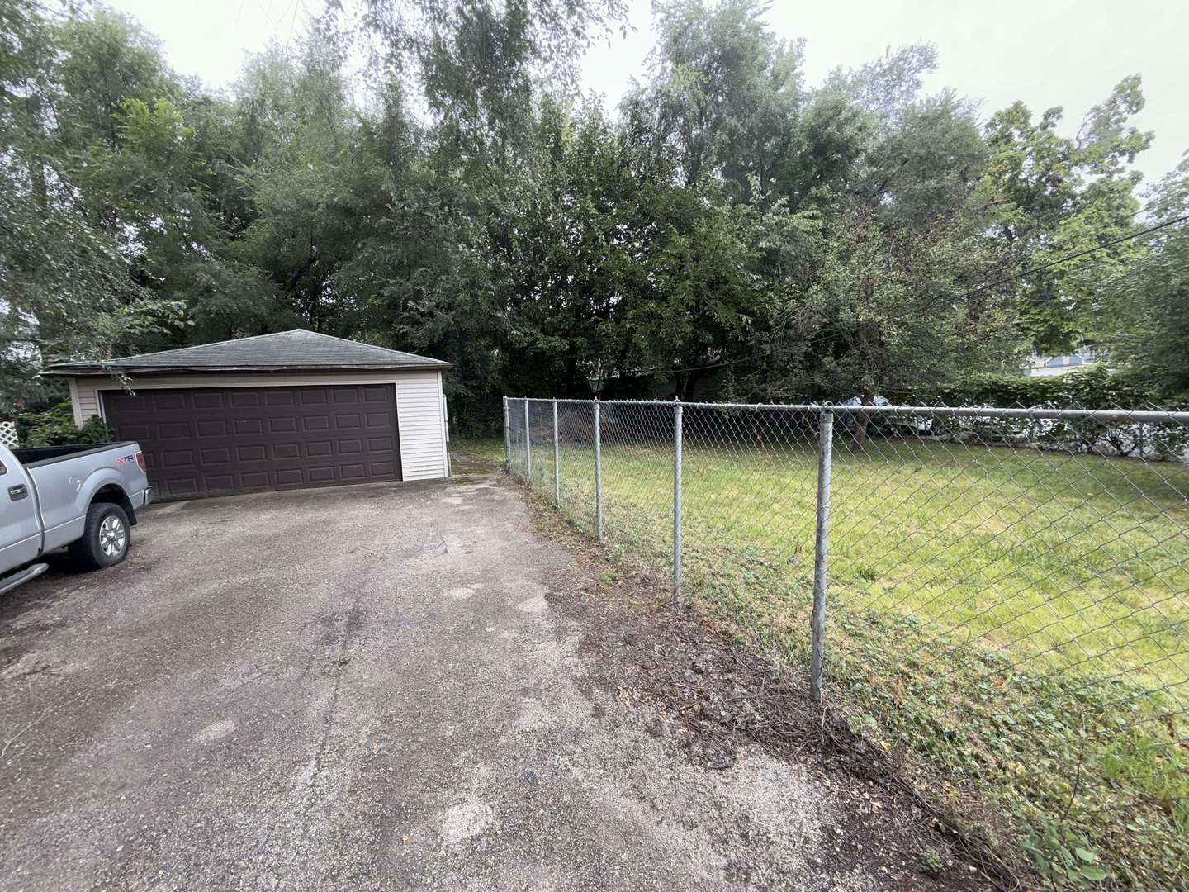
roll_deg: +1.9
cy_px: 446
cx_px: 594
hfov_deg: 102.1
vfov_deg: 85.7
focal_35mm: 14
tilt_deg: -6.4
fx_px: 481
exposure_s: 1/139
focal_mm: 2.22
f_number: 2.2
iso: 16
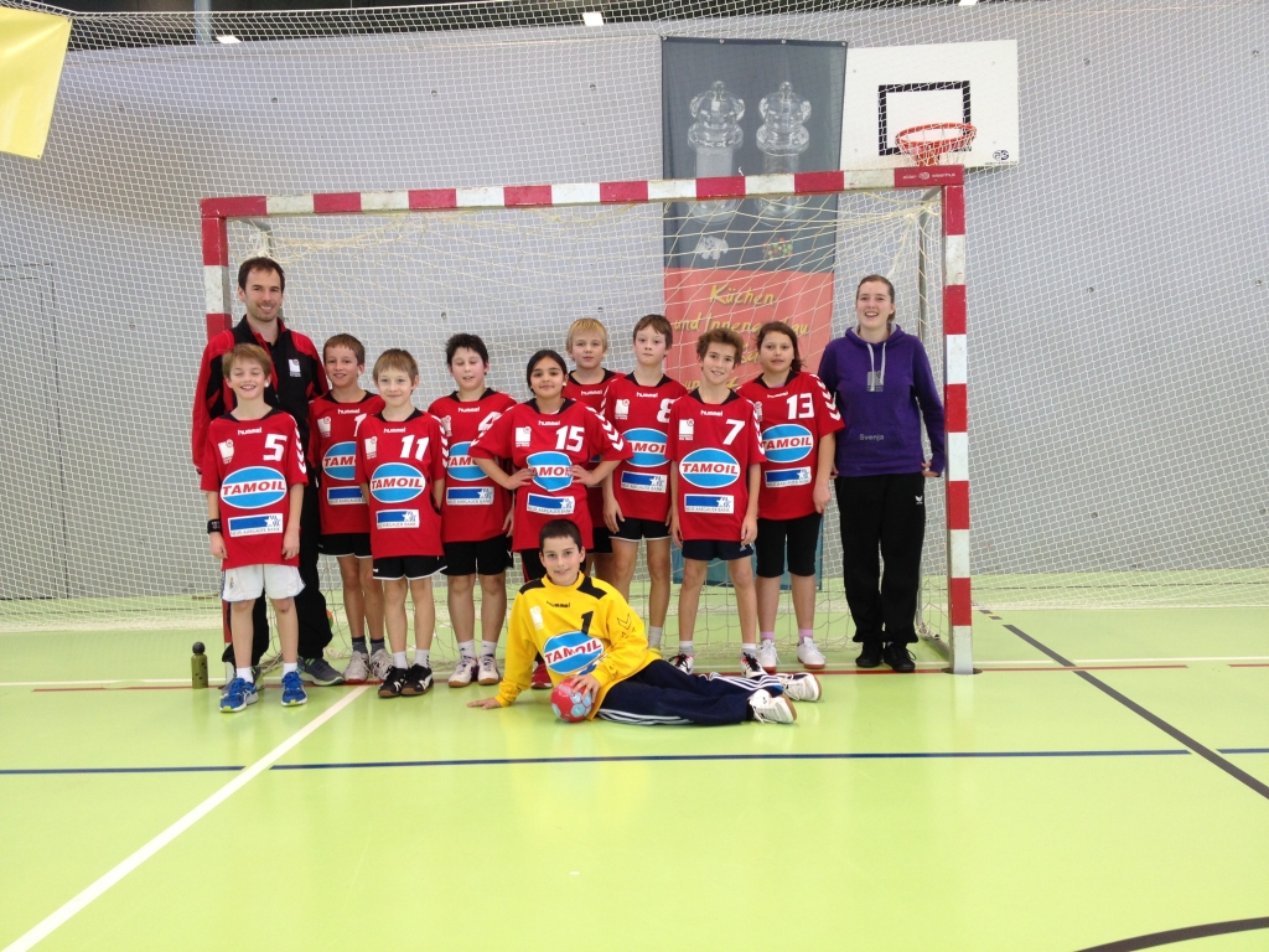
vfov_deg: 40.7
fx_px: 1283
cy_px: 476
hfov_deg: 52.6
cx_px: 634
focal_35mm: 35
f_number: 2.4
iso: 50
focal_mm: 4.28
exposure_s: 1/20
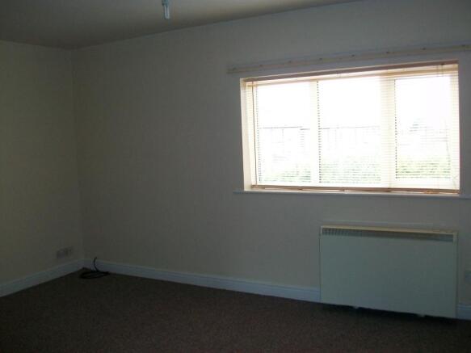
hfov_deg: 54.0
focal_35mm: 34
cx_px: 236
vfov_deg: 41.8
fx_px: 463
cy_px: 176
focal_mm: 5.7
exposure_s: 1/60
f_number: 2.8
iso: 120
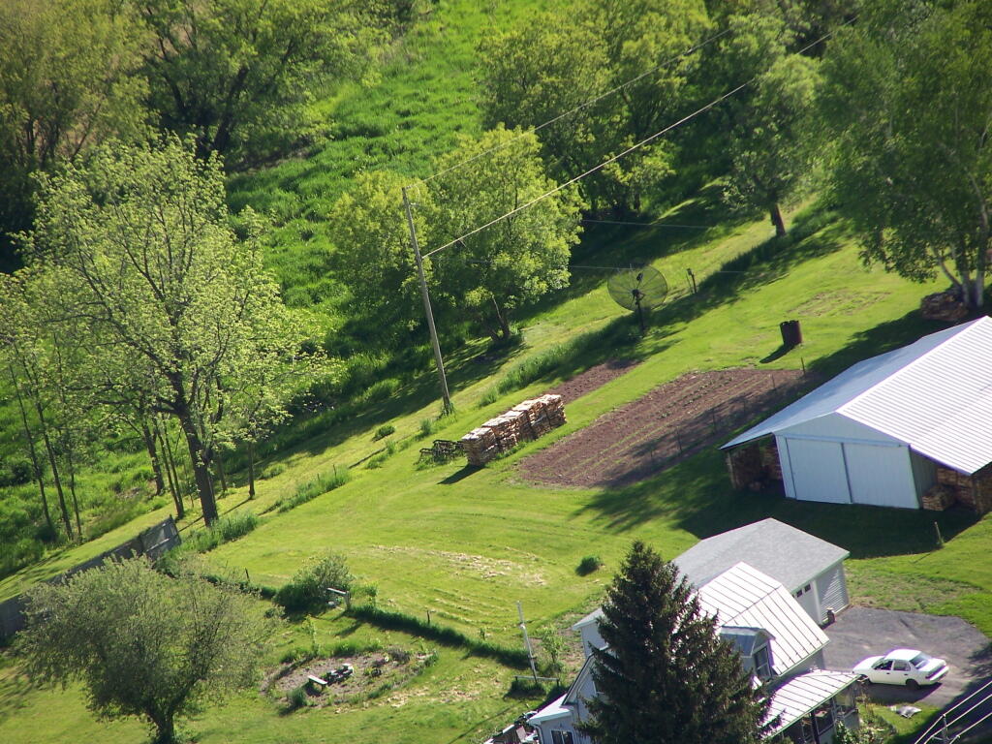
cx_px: 496
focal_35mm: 380
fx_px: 10890
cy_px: 372
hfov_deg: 5.2
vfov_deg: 3.9
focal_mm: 63
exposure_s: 1/400
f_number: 3.7
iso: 80
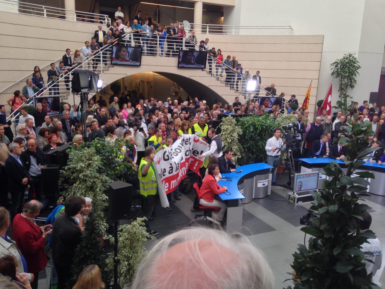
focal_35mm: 33
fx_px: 367
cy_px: 144
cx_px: 192
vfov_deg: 42.9
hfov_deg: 55.4
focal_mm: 4.12
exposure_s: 1/60
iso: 64
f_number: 2.4
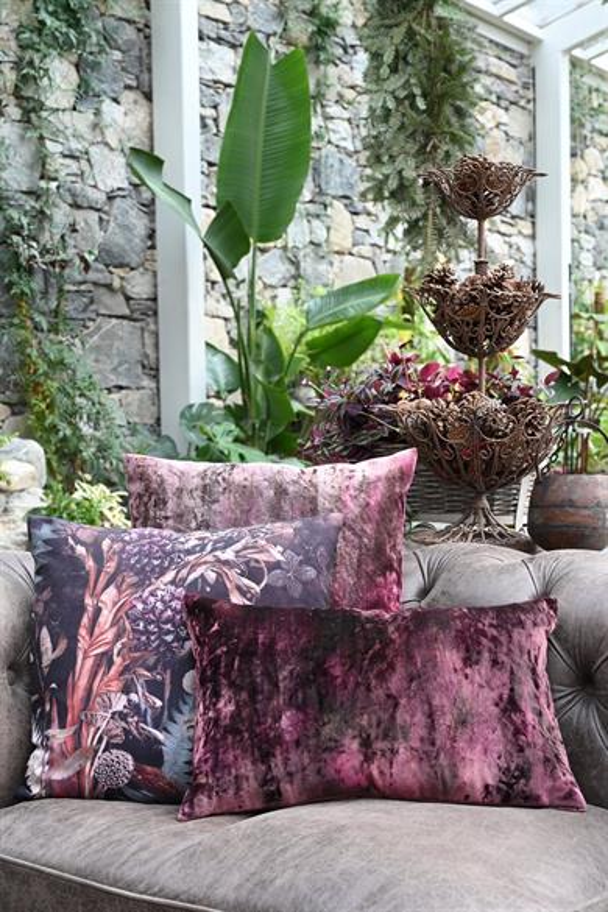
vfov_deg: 34.5
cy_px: 456
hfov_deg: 23.4
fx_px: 1469
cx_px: 304
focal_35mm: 58
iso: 100
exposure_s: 1/13
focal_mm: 58
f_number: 8
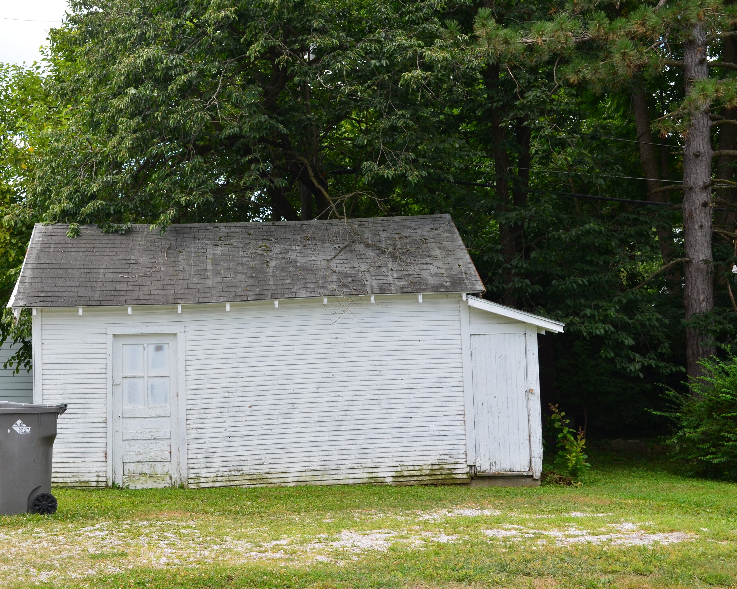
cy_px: 295
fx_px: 1112
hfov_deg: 36.6
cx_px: 320
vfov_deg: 29.7
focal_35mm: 51
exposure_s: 1/250
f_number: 10
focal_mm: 30
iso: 320
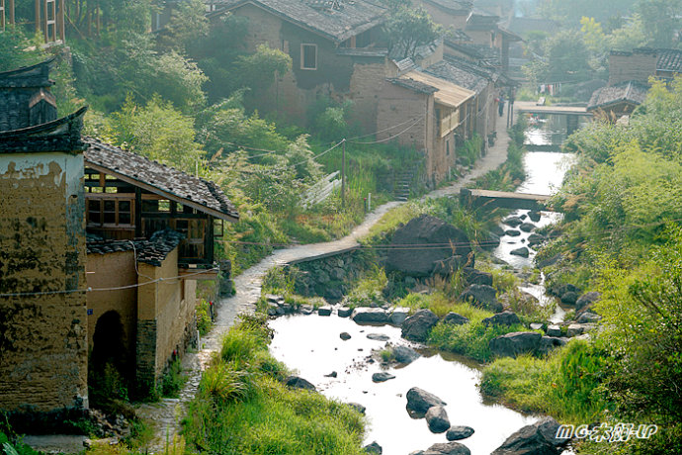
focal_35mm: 90
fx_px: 1705
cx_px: 341
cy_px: 228
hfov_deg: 22.6
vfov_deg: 15.2
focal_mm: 90
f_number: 8
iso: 50
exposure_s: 1/50
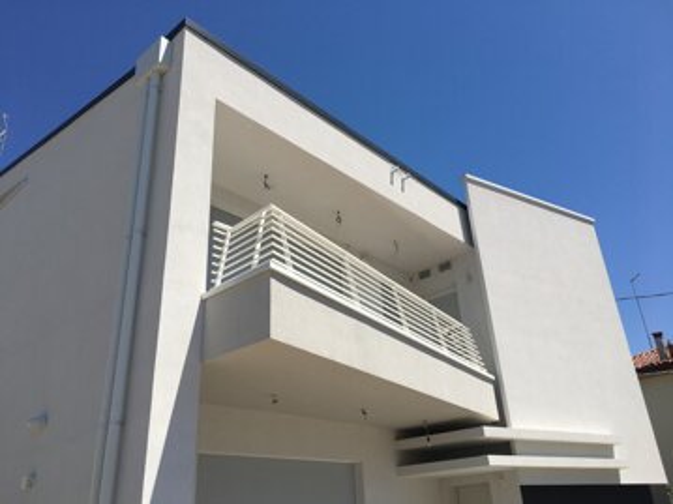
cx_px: 336
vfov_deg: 48.2
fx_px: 564
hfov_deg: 61.7
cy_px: 252
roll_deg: +2.7
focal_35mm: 29
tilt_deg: +25.0
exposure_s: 1/2849
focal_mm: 4.15
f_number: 2.2
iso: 25
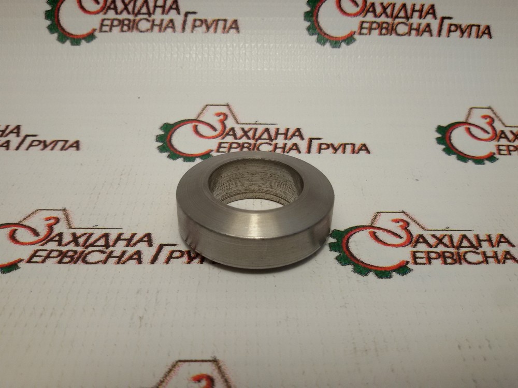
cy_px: 194
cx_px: 259
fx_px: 464
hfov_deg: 58.4
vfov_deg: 45.4
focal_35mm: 31
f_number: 2.4
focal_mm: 2.93
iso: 50
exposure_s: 1/120
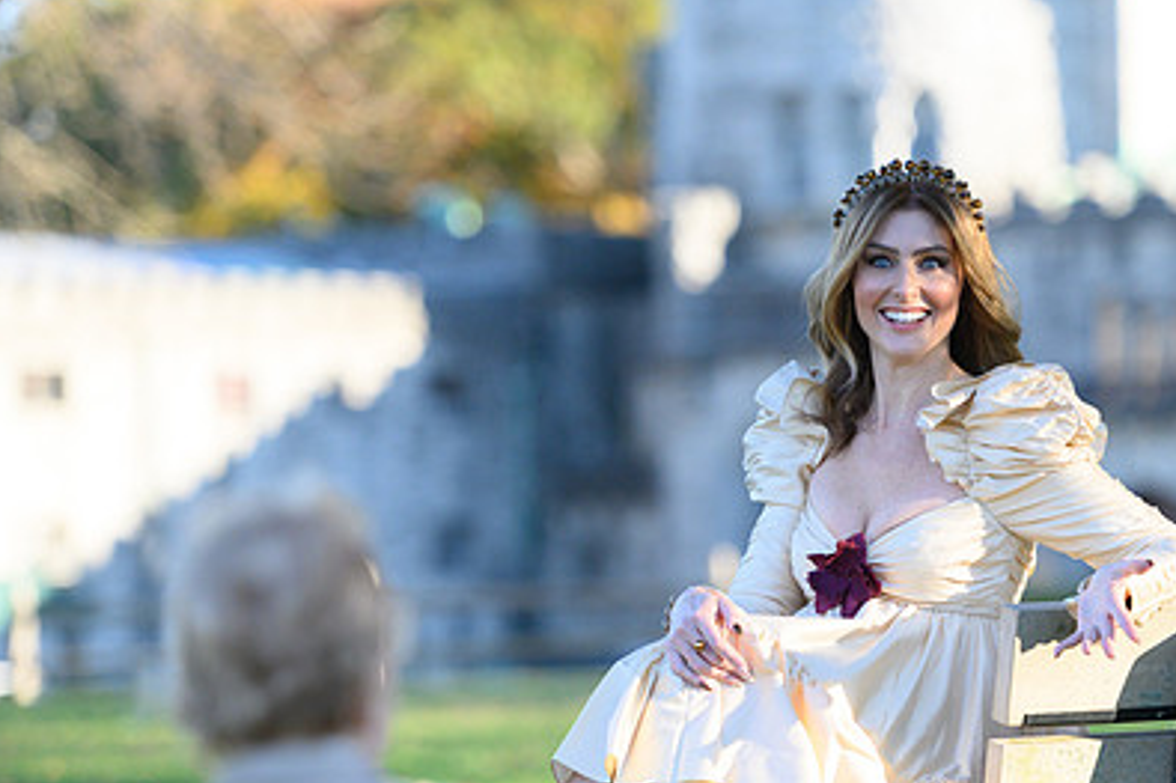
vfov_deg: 6.4
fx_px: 6955
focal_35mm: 213
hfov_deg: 9.7
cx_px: 857
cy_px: 533
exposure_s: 1/4000
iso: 1600
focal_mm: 145
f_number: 3.2
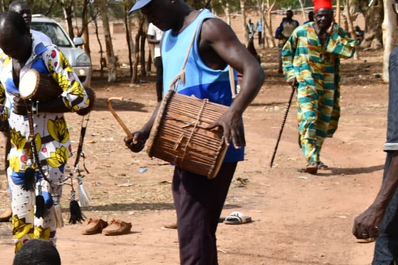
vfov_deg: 12.0
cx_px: -125
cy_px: 233
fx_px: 1249
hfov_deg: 17.0
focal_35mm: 113
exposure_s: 1/250
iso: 100
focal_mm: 27
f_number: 8
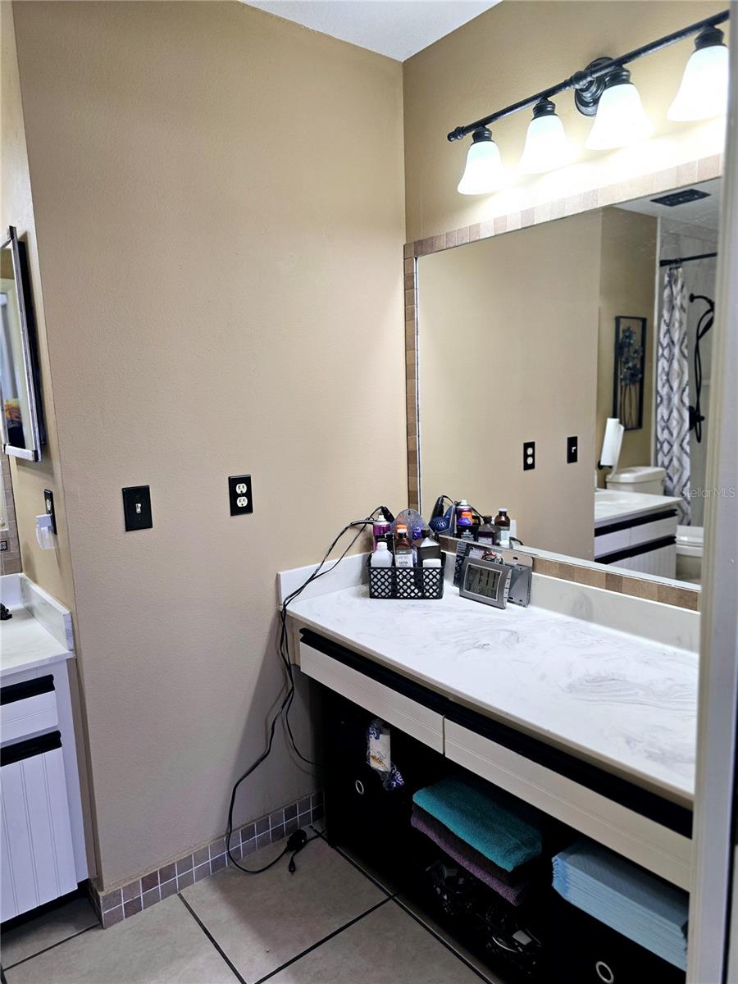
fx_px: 654
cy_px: 492
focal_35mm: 23
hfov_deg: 58.9
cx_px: 369
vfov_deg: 73.9
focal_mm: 6.3
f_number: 1.7
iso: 100
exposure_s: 1/120
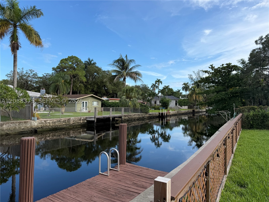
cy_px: 101
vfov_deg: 56.8
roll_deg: +0.3
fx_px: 187
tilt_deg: +0.1
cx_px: 134
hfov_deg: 71.6
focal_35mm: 24
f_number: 1.78
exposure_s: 1/2110
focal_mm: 6.76
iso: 80
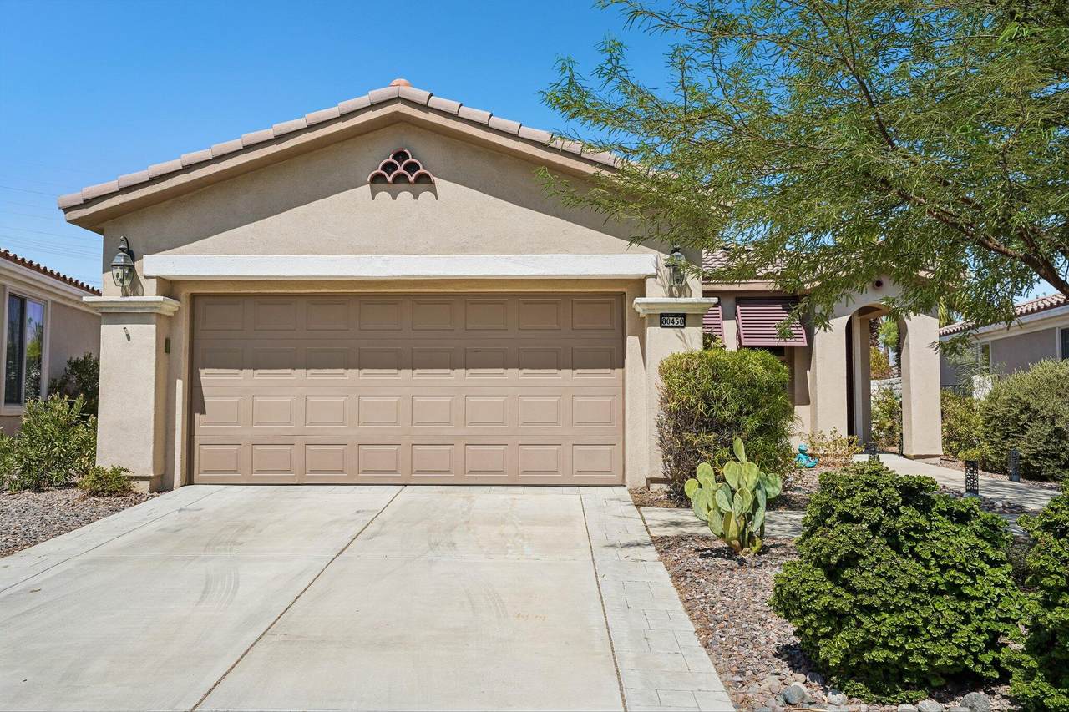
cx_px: 534
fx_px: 891
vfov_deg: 43.6
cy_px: 356
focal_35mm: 30
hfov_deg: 61.9
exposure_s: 1/400
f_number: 8
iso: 100
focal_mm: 30
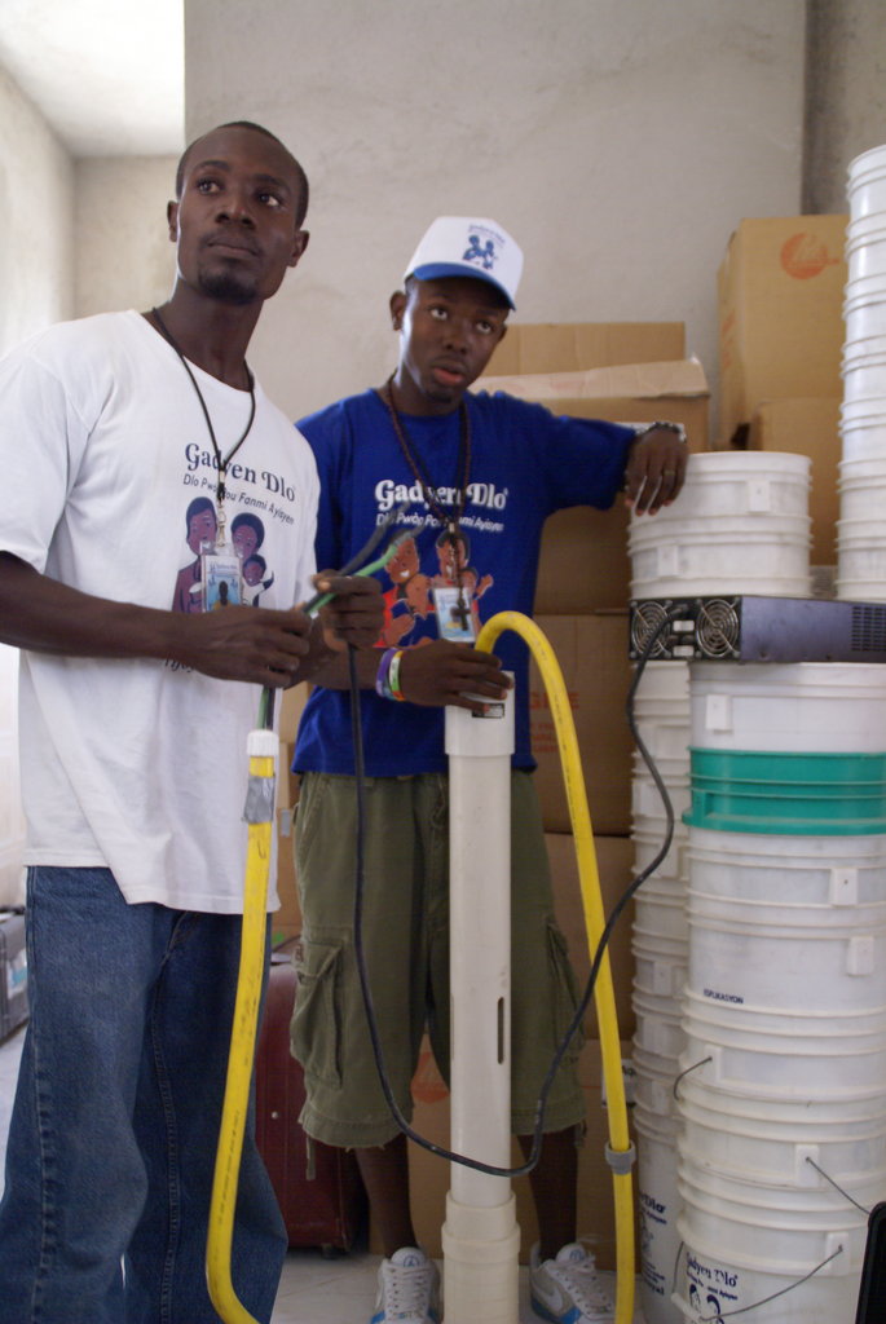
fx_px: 1547
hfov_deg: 32.0
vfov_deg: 46.4
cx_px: 443
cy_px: 662
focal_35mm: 42
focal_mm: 28
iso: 400
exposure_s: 1/25
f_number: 4
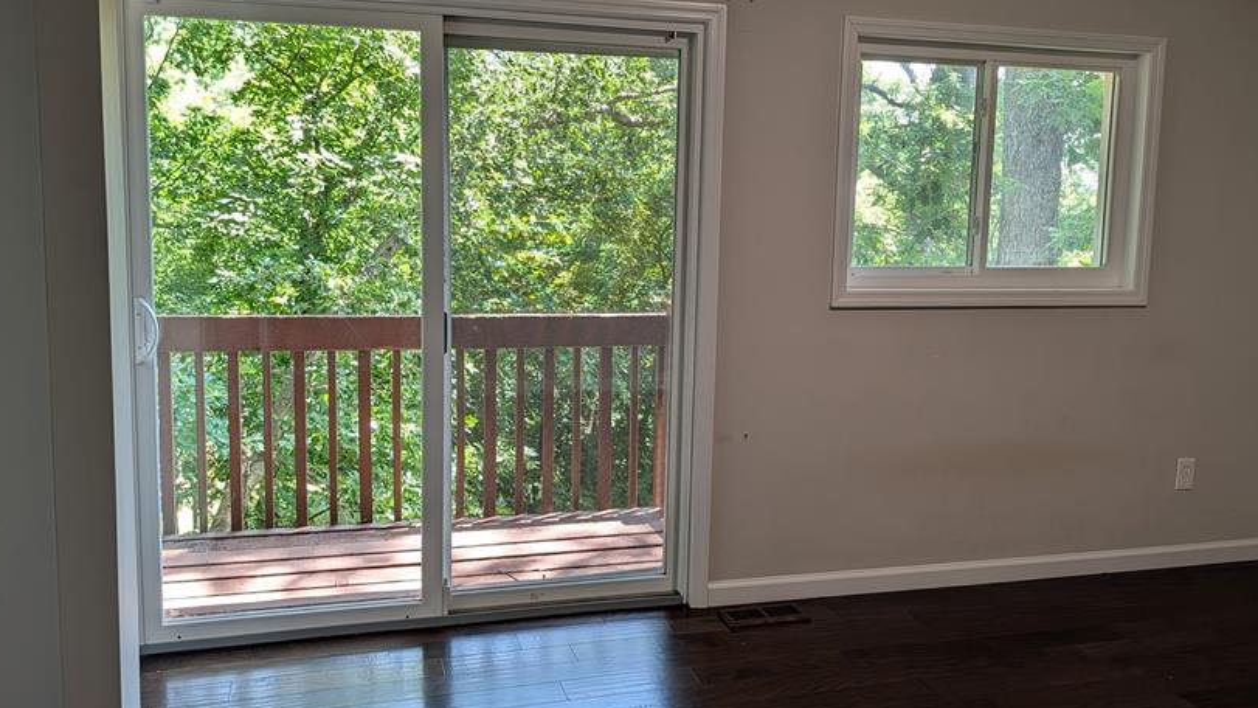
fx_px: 1101
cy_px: 295
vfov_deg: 35.5
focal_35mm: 33
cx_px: 678
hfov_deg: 59.4
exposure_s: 1/120
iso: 88
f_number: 1.68
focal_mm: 6.9
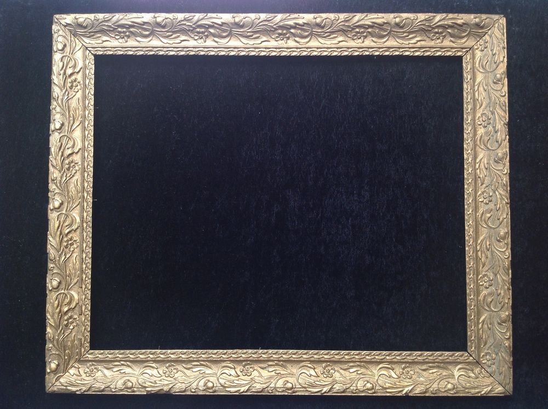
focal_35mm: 35
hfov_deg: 52.7
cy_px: 204
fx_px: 553
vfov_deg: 40.6
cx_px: 274
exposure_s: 1/60
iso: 64
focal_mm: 4.28
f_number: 2.4
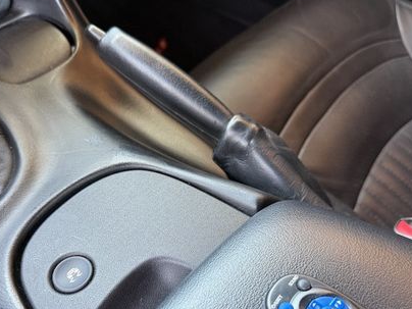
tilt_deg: -56.0
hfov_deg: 48.9
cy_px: 228
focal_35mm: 38
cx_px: 181
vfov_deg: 36.9
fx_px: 452
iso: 250
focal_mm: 6.76
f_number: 1.78
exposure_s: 1/60
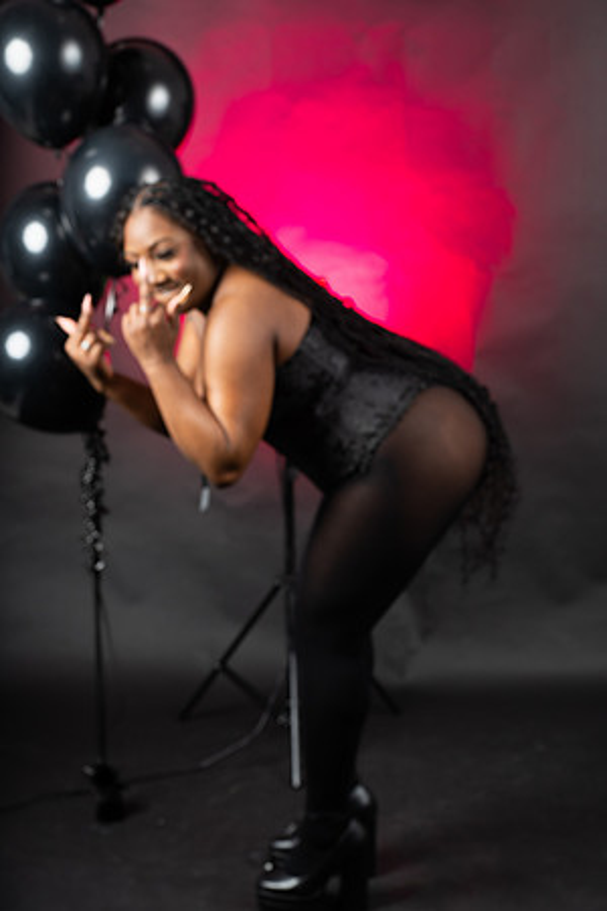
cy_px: 456
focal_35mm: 70
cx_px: 304
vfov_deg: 28.8
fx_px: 1770
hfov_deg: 19.5
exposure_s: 1/200
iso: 200
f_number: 8
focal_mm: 70
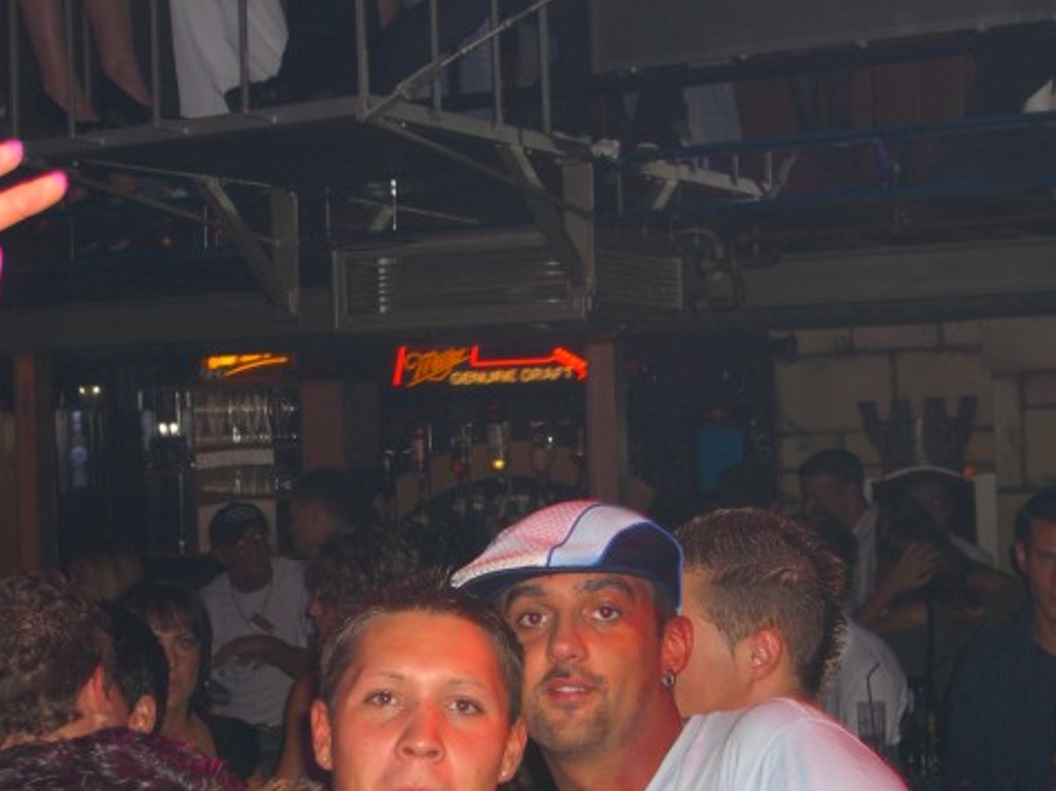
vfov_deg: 20.4
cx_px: 594
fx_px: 2196
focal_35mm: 72
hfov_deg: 27.0
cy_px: 420
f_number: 3.6
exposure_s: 1/60
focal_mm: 11.8
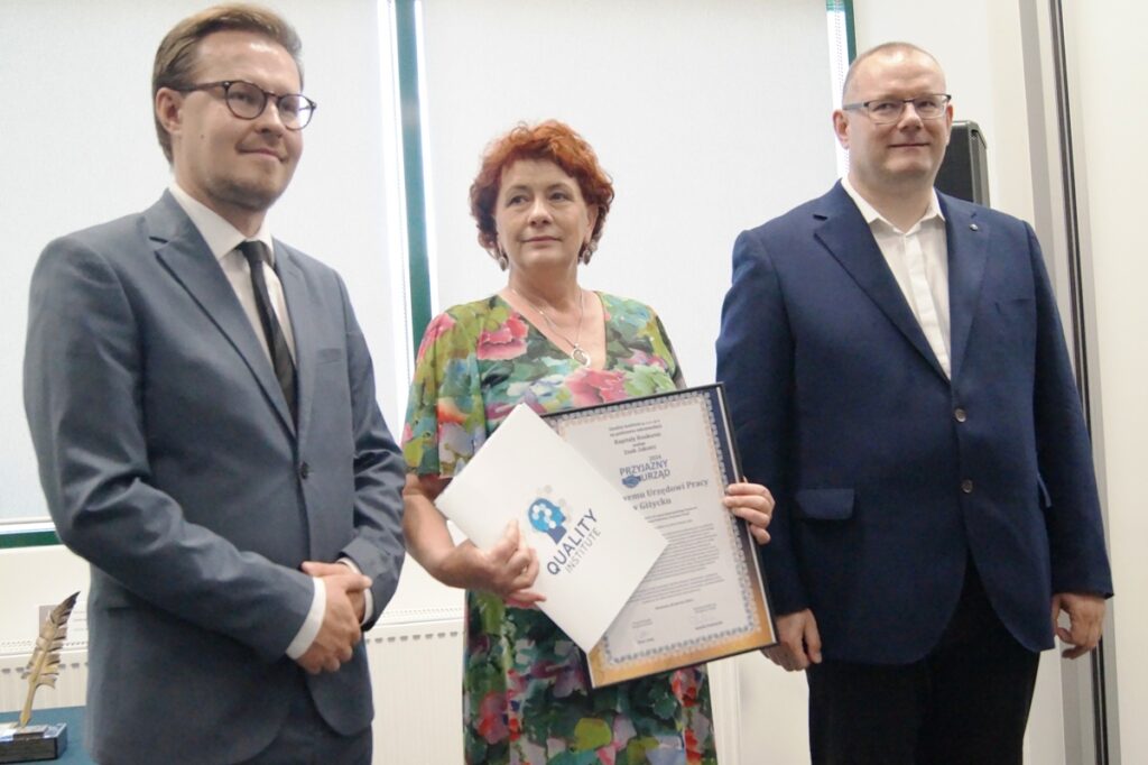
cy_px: 382
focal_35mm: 39
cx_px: 574
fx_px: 1243
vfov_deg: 34.2
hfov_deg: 49.6
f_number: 4.5
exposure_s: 1/200
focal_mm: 26
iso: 6400
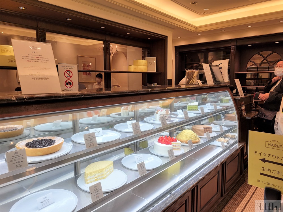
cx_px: 142
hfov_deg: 67.3
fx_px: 213
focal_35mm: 26
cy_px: 106
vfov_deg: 53.1
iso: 40
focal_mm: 5.4
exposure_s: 1/145
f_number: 1.8
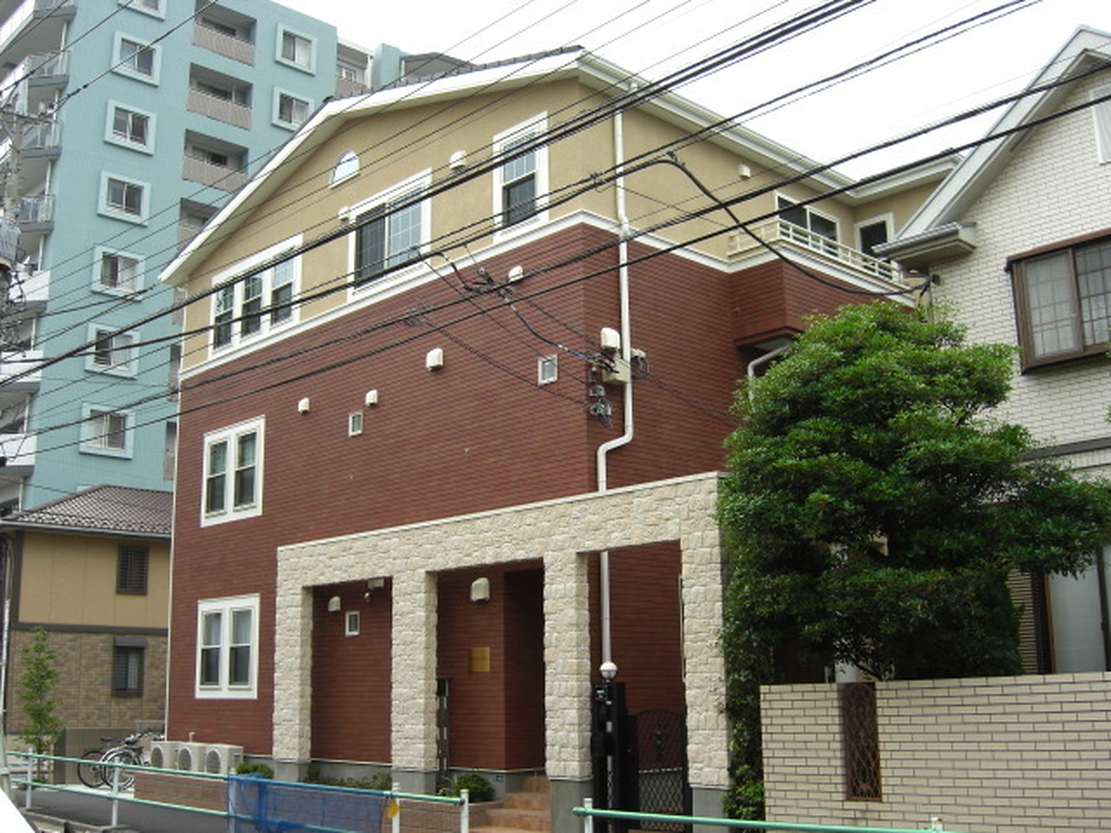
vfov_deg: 37.7
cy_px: 416
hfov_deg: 49.0
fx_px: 1220
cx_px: 556
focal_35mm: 38
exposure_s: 1/250
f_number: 2.8
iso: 80
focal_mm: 7.9
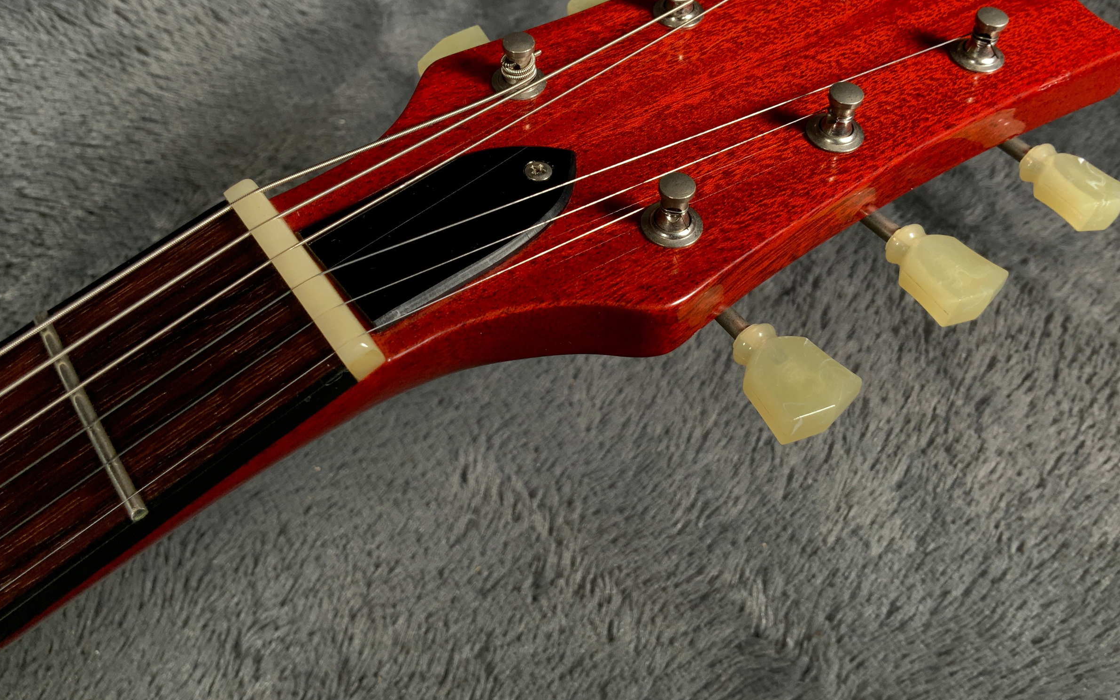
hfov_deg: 58.1
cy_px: 263
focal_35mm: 33
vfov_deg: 38.1
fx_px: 1007
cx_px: 572
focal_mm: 3
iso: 64
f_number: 1.8
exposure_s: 1/104
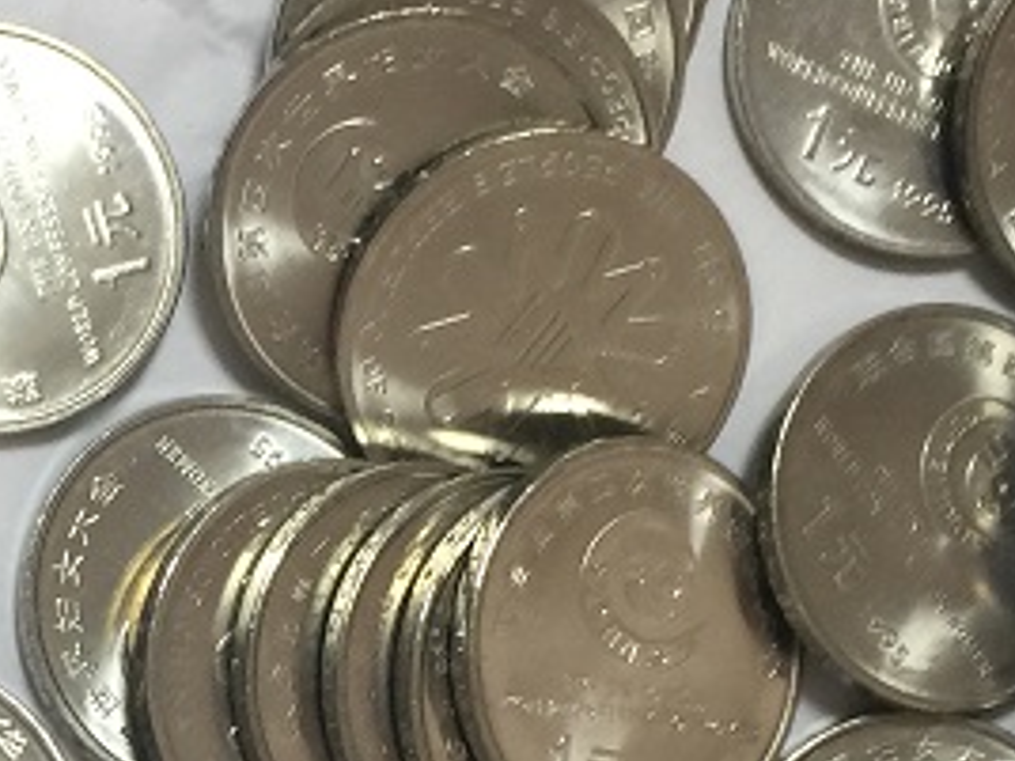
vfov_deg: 13.7
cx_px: 0
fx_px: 3108
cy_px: 823
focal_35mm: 106
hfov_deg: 18.1
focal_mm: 4.15
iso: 40
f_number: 2.2
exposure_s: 1/17
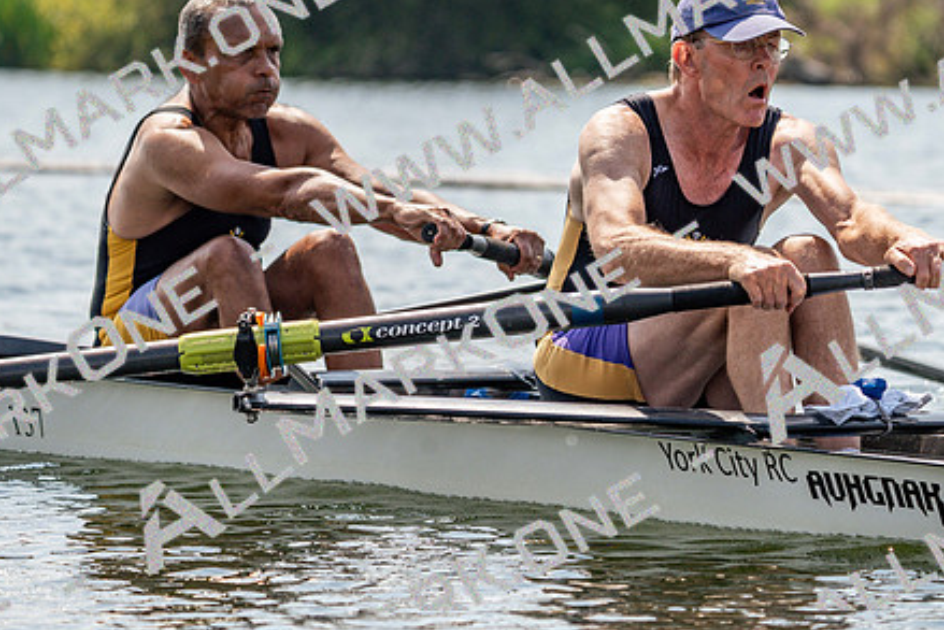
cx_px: 576
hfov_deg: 7.8
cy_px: 242
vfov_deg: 5.2
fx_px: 6925
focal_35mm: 264
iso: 200
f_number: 5.6
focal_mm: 200
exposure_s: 1/1600
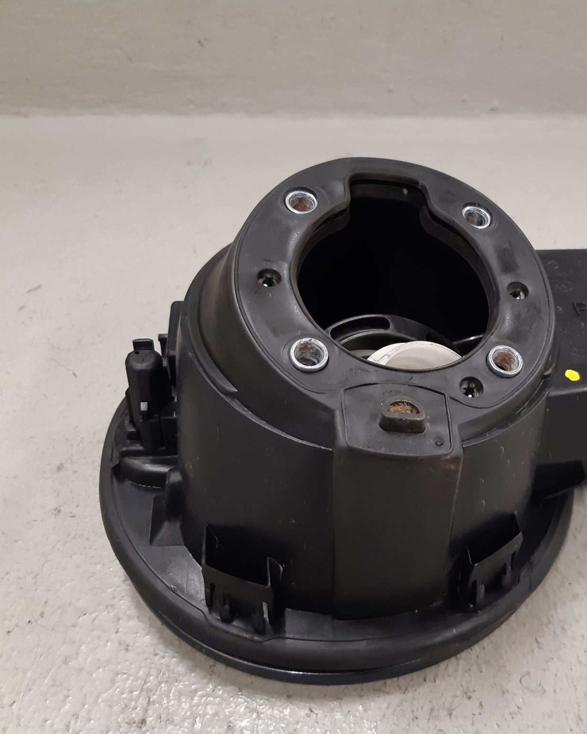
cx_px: 417
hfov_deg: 42.4
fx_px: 738
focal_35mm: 34
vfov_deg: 52.8
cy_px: 366
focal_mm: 3.93
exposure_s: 1/50
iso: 160
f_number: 1.7
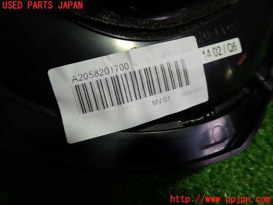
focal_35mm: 30
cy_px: 102
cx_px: 136
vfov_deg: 46.8
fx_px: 237
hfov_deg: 60.0
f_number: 2.3
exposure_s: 1/60
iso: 125
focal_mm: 5.4
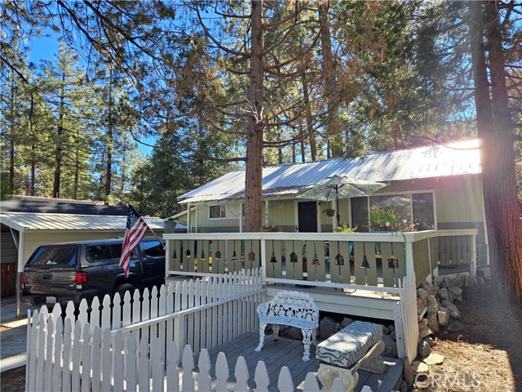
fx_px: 347
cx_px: 261
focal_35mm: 23
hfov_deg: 73.9
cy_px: 196
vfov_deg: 58.9
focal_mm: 5.4
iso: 25
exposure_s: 1/703
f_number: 1.8
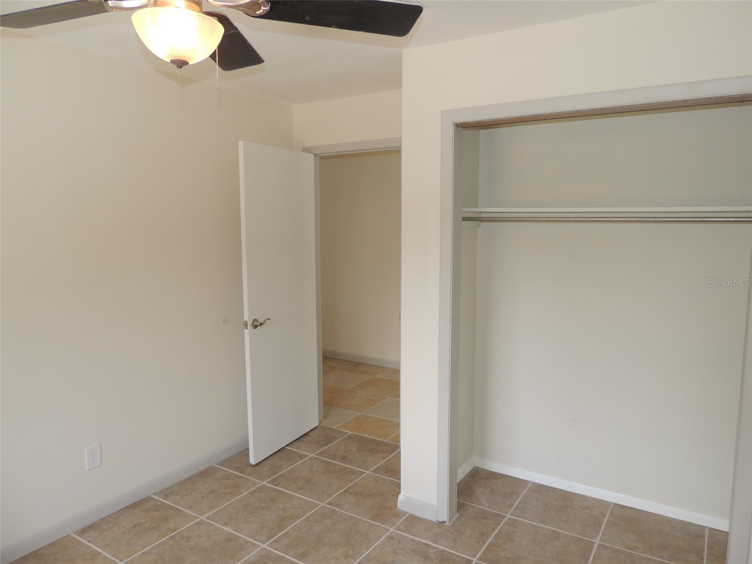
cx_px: 376
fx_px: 521
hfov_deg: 71.6
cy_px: 282
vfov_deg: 56.8
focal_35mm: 24
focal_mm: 4.3
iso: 100
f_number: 3
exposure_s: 1/50
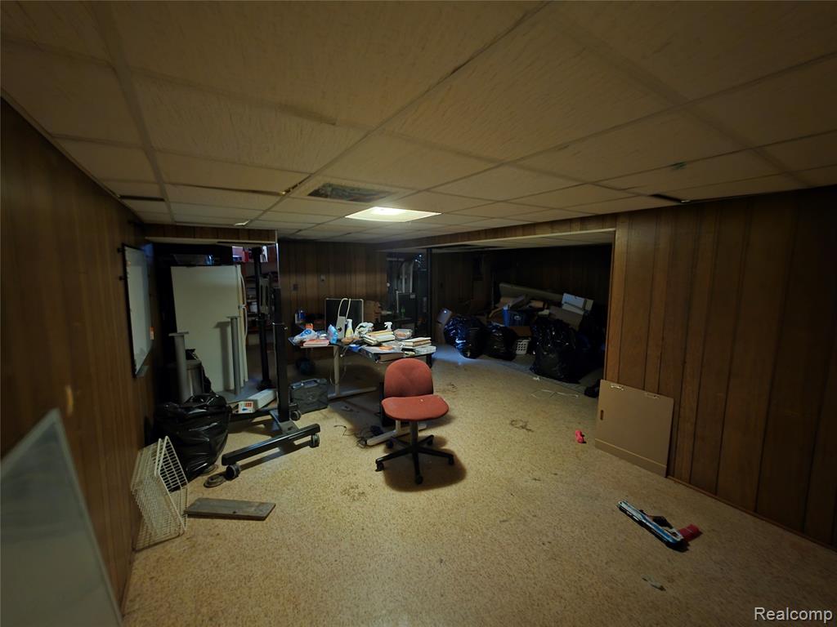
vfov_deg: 89.9
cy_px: 314
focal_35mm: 13
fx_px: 314
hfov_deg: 106.2
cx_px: 418
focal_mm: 2.2
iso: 800
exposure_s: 1/8.59
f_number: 1.9
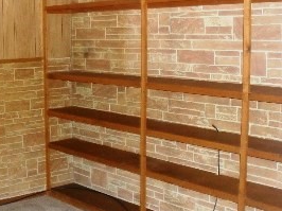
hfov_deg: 32.7
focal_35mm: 59
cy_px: 109
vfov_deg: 24.8
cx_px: 121
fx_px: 480
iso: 320
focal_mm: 6.3
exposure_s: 1/45
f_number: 3.2
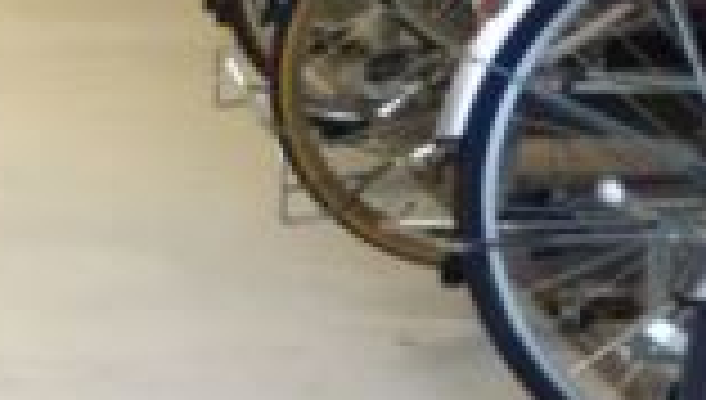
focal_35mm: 124
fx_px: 2326
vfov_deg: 9.7
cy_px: -121
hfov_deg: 14.7
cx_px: -643
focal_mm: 5
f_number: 3.1
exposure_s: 1/25
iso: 400
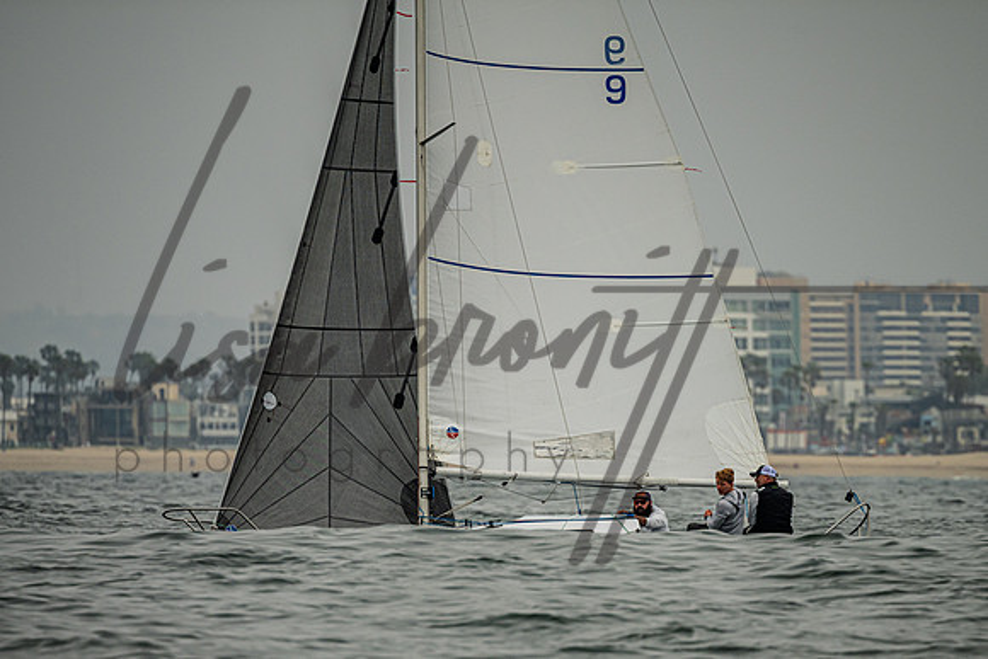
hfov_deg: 3.8
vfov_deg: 2.5
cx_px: 549
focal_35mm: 543
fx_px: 14906
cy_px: 447
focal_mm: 400
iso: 280
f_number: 5.6
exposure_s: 1/4000
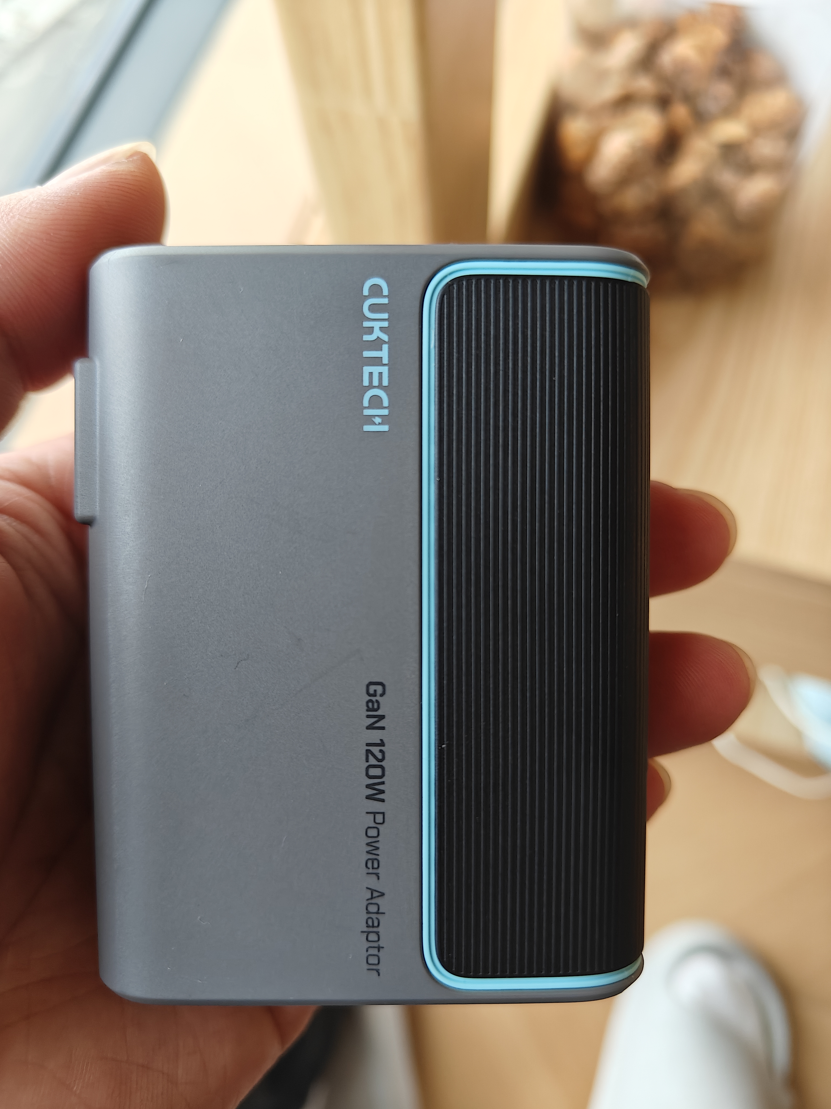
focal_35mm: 24
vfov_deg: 71.6
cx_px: 416
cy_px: 554
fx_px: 768
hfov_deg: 56.8
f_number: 1.8
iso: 64
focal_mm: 5.59
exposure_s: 1/50
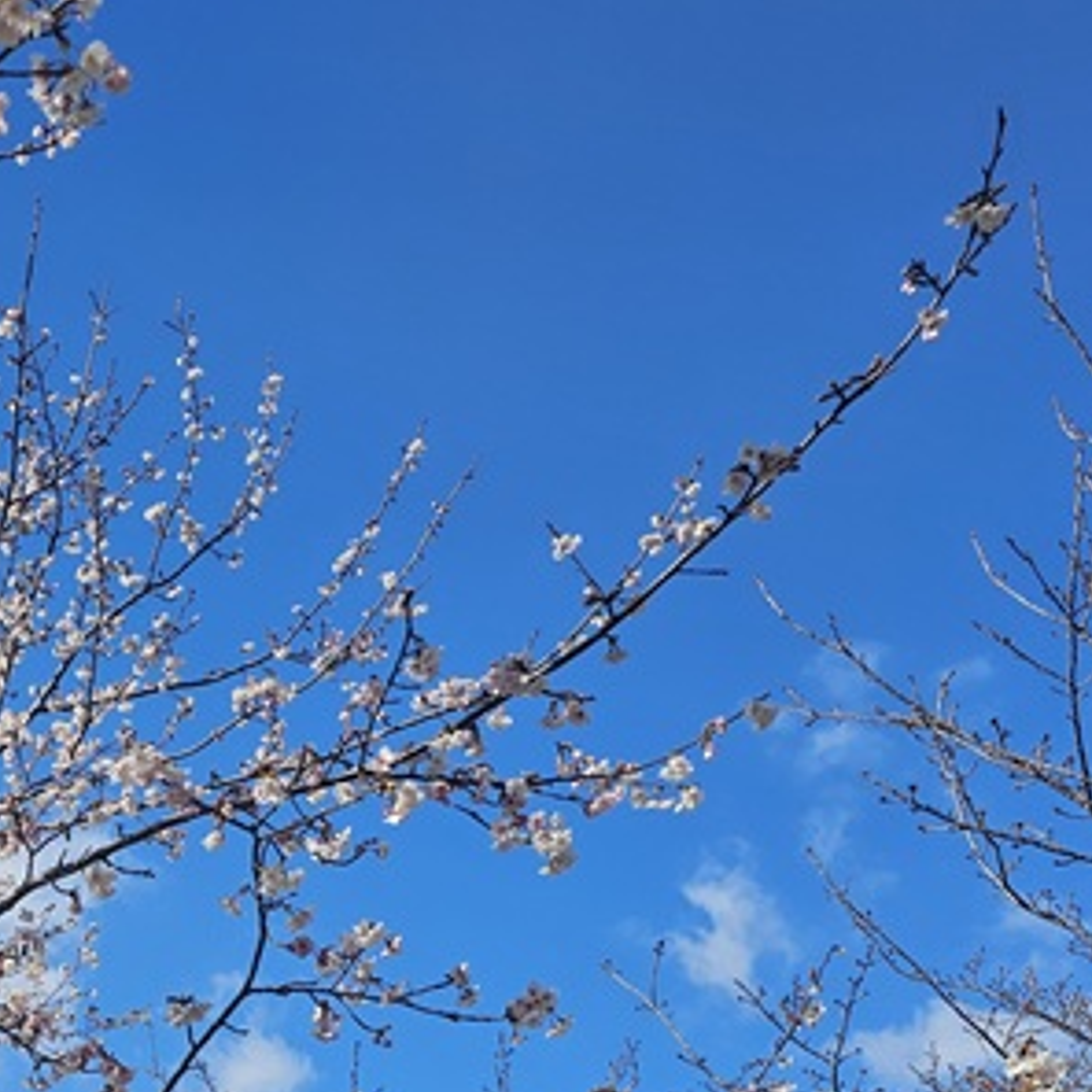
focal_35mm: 56
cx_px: -94
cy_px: 946
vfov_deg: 29.5
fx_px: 1999
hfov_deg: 28.0
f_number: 1.7
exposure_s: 1/746
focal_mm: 6.3
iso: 10
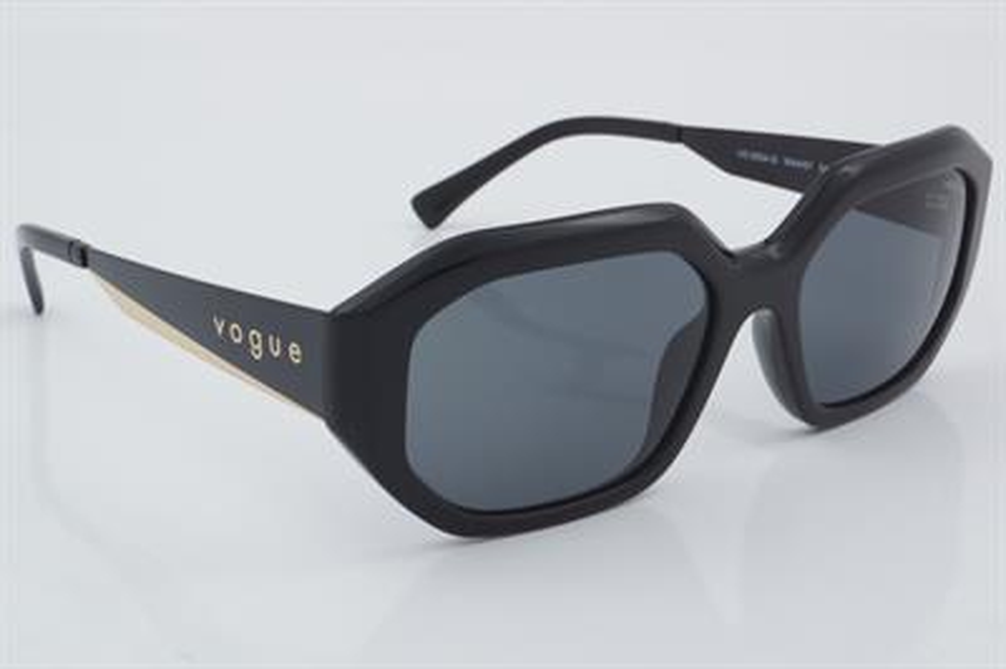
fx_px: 2094
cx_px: 503
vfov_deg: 18.2
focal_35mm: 75
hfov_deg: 27.0
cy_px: 334
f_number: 32
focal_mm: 50
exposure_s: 1/4
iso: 100
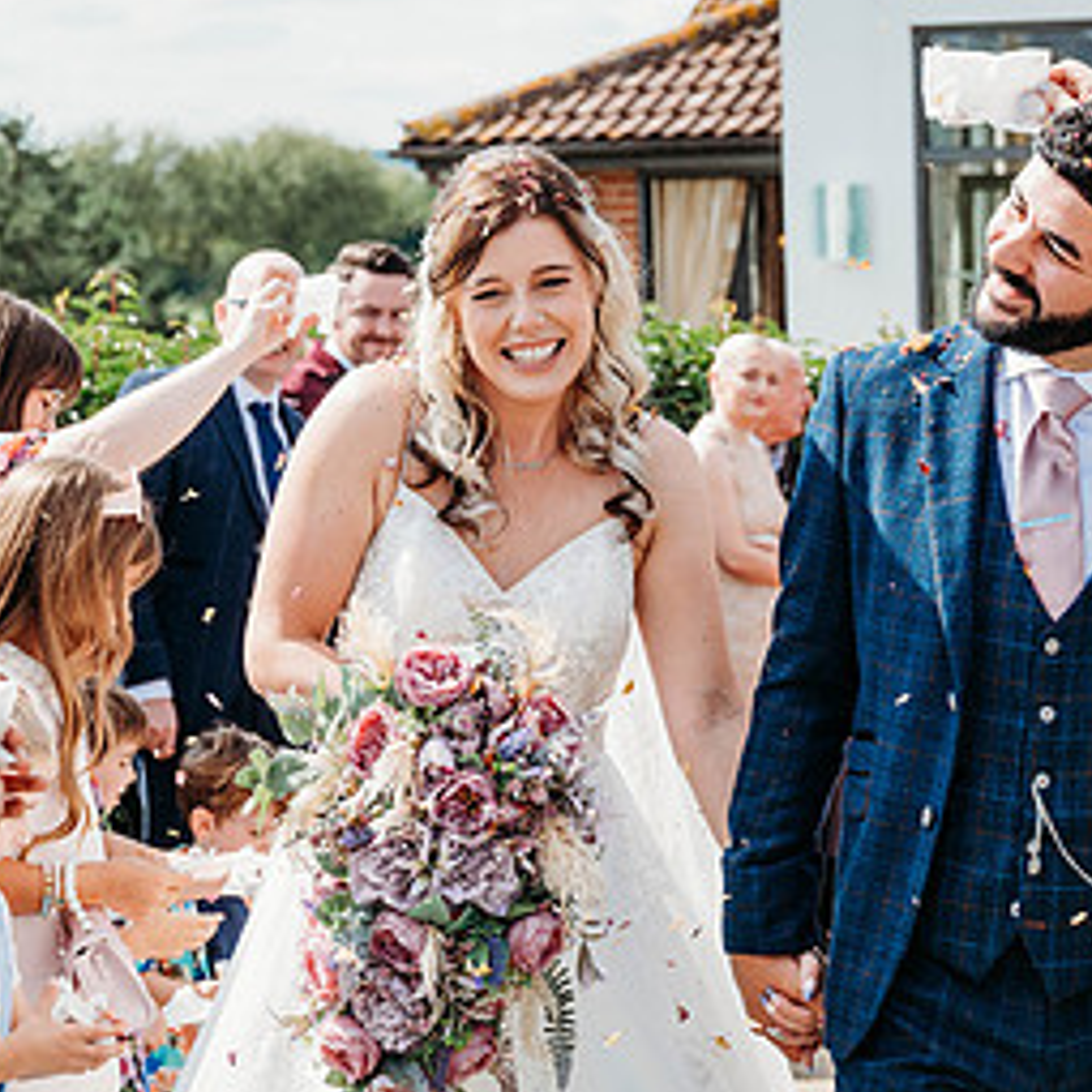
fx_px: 4069
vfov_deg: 15.3
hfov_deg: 15.2
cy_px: 587
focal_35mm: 114
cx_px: 848
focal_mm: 59
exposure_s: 1/800
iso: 280
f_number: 5
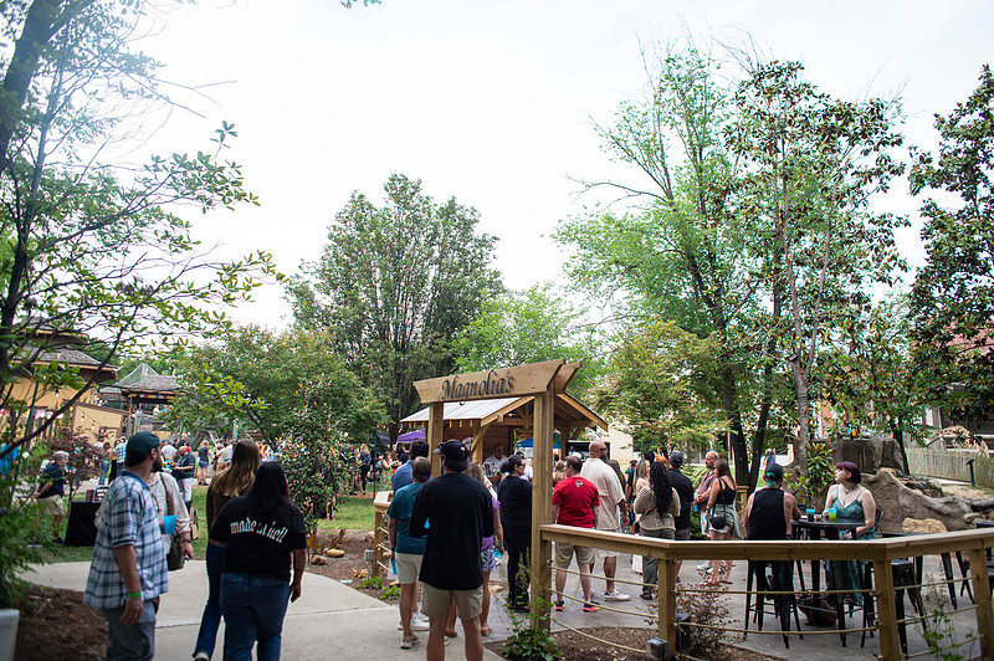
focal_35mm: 24
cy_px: 330
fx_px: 662
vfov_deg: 53.1
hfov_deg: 73.8
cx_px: 497
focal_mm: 24
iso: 400
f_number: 4
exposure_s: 1/400
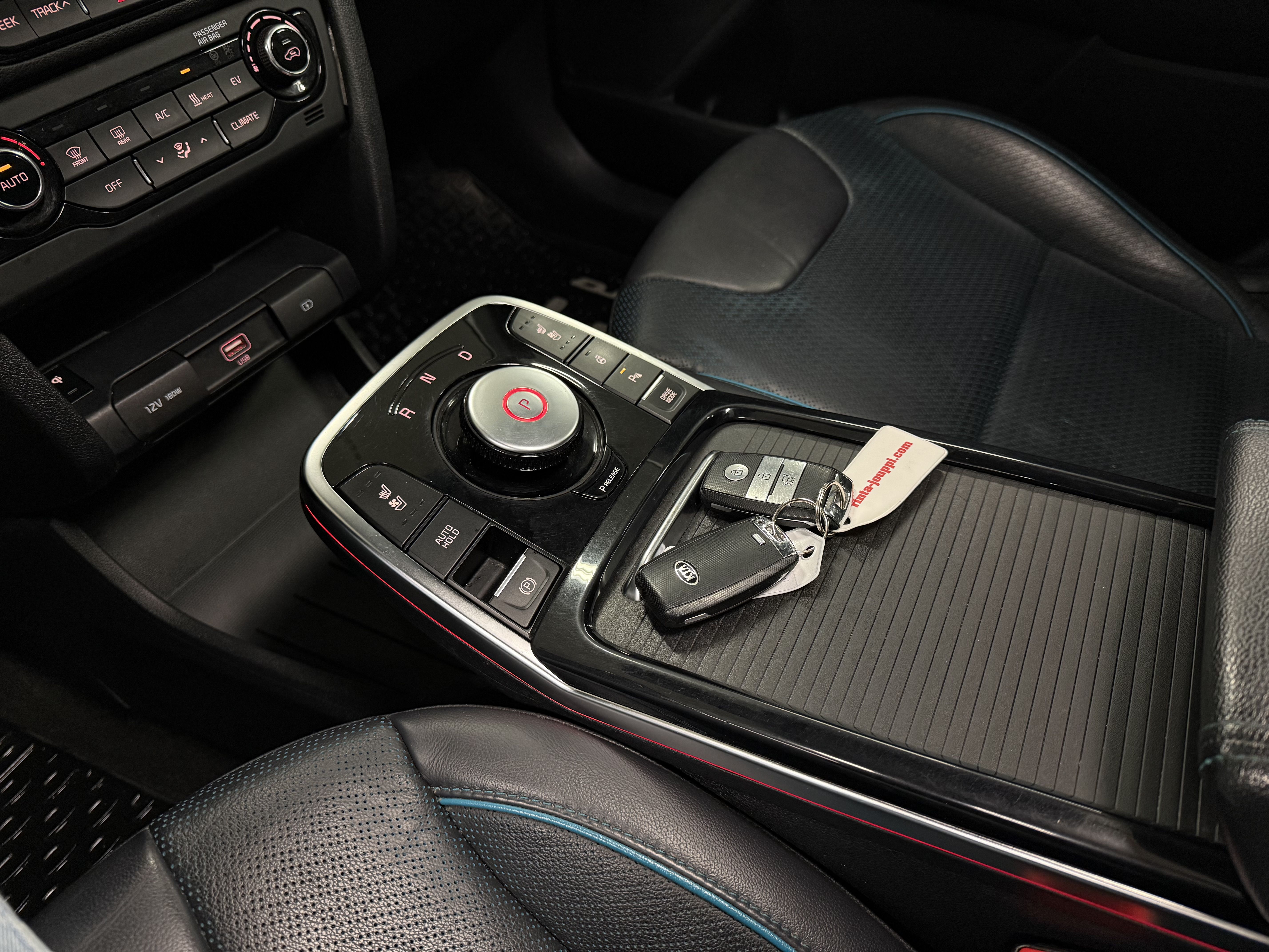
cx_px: 634
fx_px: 880
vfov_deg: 56.8
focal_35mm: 24
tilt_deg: -45.5
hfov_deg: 71.6
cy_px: 476
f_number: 1.78
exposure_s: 1/50
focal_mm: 6.76
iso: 250
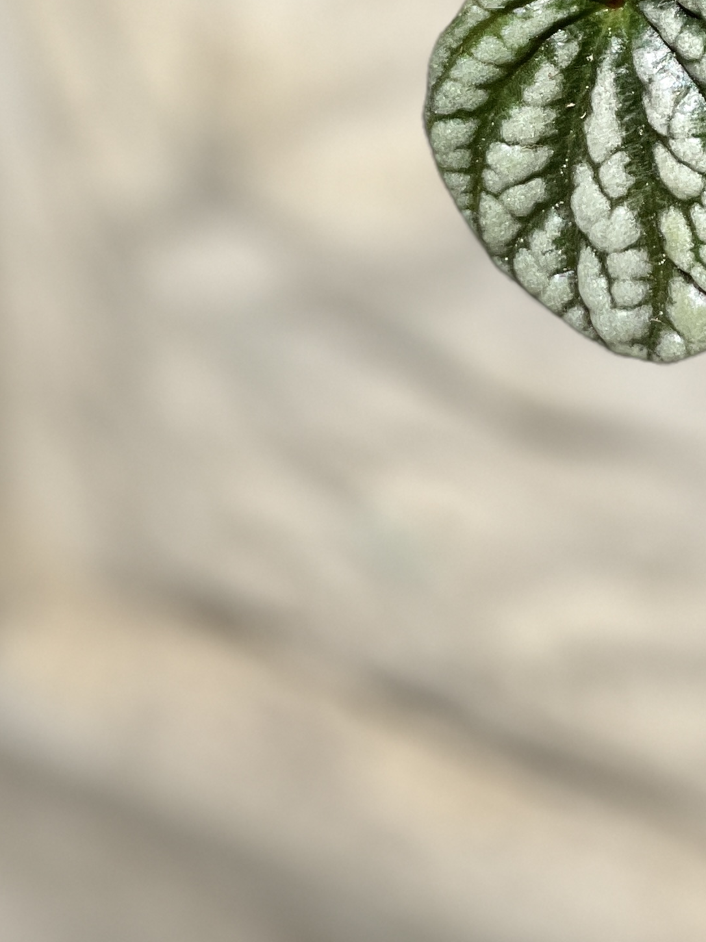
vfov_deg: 10.8
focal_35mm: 178
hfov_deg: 8.2
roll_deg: +1.2
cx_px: 891
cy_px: -331
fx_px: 4842
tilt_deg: -33.3
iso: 32
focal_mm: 7.5
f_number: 2.2
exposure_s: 1/2538
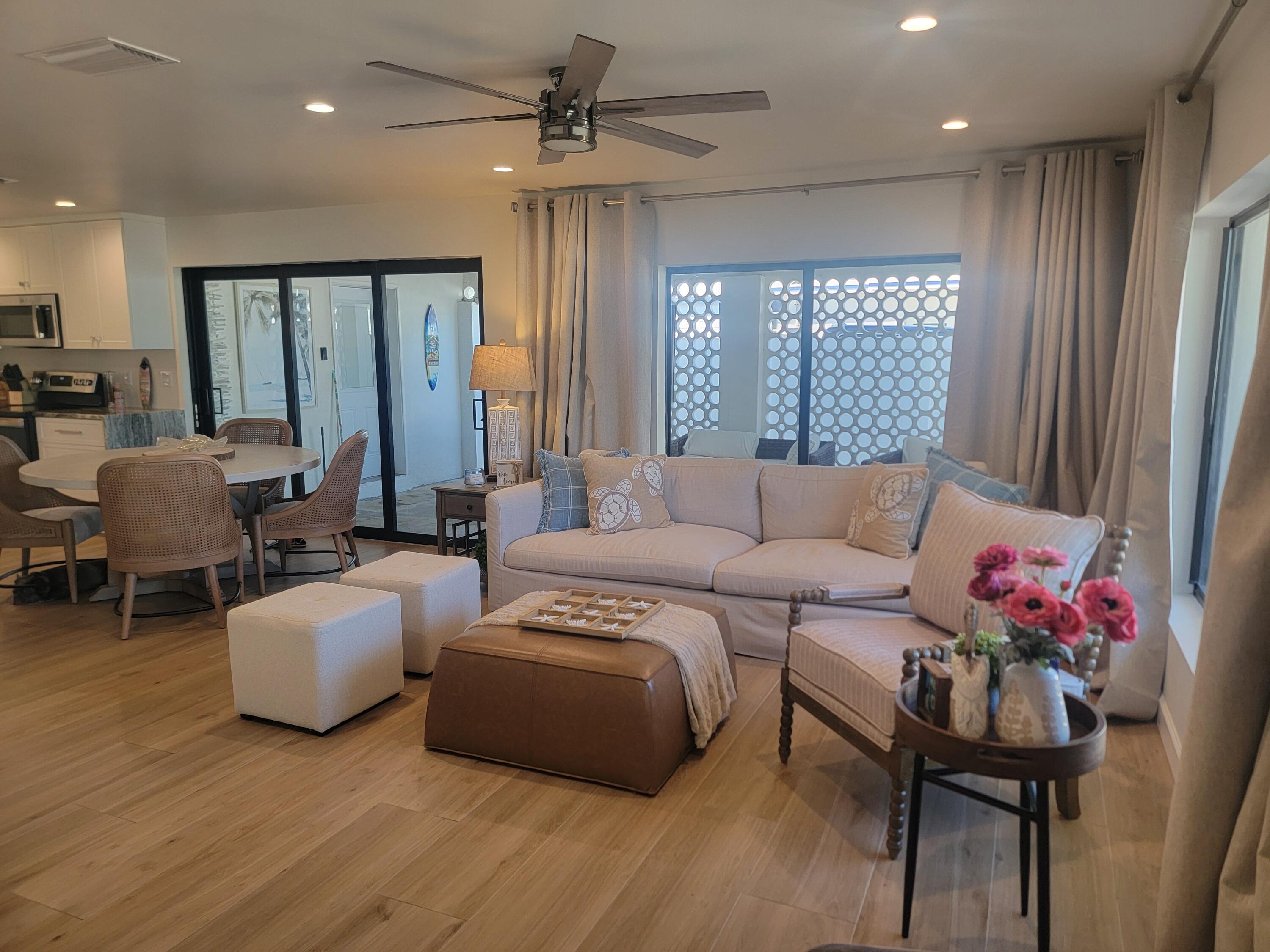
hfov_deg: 71.6
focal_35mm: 24
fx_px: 881
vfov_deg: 56.8
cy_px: 476
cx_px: 635
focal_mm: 6.7
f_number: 1.8
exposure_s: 1/120
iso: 100
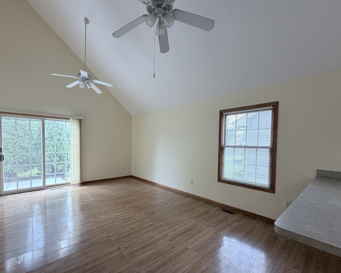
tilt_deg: -2.3
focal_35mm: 16
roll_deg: -0.6
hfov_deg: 93.1
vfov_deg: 80.2
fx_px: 161
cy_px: 149
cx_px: 166
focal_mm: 2.22
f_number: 2.2
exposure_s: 1/120
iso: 125
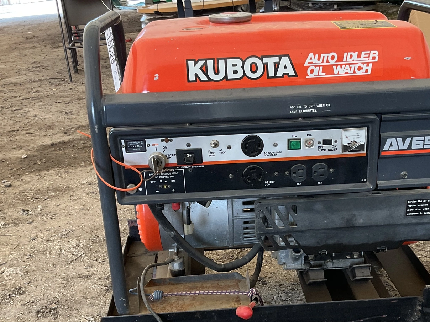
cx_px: 242
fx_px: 596
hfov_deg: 39.6
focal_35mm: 48
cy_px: 229
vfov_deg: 29.9
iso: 40
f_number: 1.8
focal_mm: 3
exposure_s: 1/122
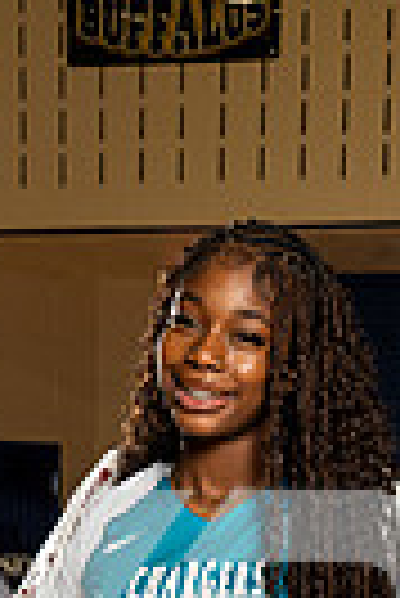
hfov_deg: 12.7
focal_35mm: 108
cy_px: 949
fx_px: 1795
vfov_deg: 16.8
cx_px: 139
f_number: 5.6
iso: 500
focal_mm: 32
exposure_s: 1/250
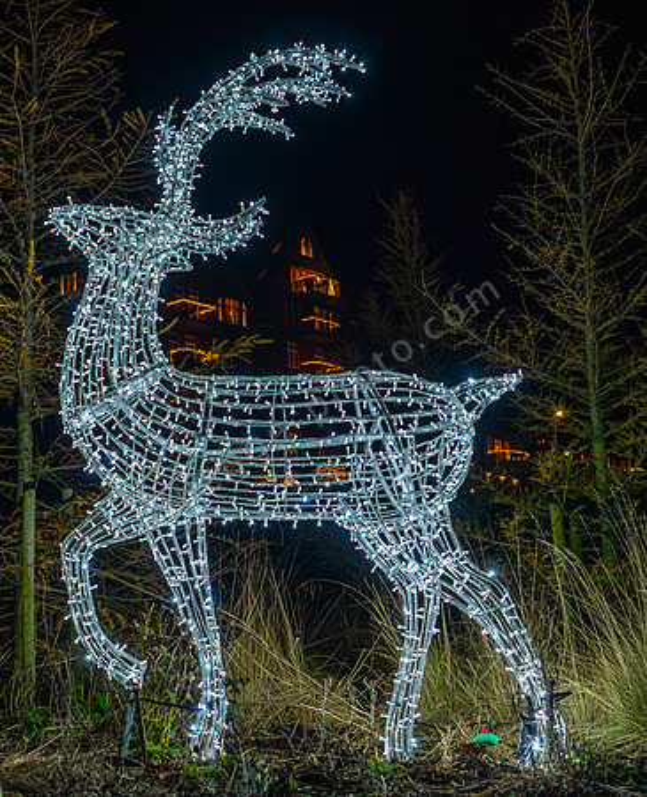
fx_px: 1130
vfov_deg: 38.9
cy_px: 398
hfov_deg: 30.4
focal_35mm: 48
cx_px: 48
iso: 100
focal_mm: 34
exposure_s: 1/20
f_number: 2.8
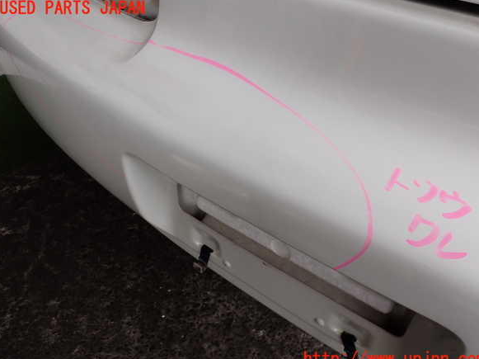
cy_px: 184
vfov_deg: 45.4
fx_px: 429
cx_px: 242
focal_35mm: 31
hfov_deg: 58.4
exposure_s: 1/320
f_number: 3.2
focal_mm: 5.4
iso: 100
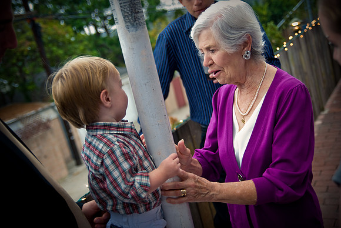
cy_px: 114
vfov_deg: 26.5
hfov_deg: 38.8
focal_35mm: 51
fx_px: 484
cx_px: 170
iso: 400
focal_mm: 34
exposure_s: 1/80
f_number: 2.8
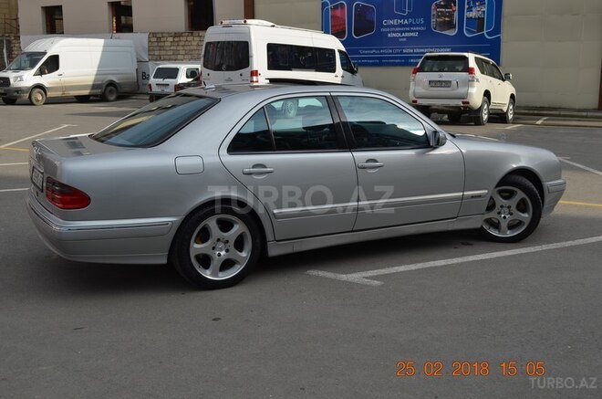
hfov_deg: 46.5
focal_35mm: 42
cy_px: 200
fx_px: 701
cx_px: 301
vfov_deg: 31.7
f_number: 8
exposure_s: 1/250
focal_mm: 28
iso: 100
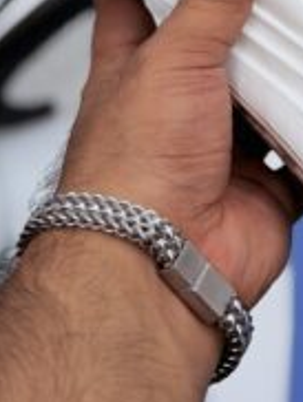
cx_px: 333
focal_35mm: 152
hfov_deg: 9.7
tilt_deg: -56.8
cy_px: -184
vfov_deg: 12.4
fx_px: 1770
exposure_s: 1/463
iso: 64
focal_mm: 6.76
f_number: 1.78
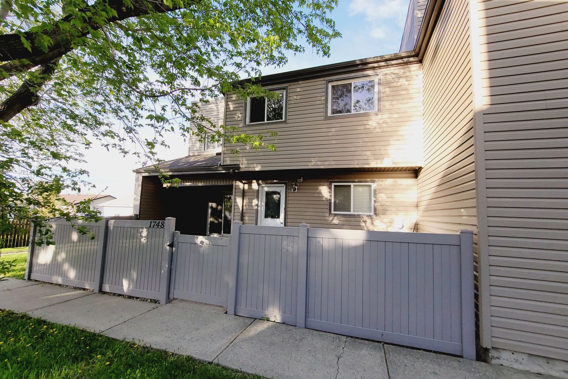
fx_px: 221
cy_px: 194
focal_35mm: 14
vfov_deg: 81.2
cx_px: 275
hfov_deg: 104.2
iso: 64
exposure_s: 1/391
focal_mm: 2.2
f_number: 2.2
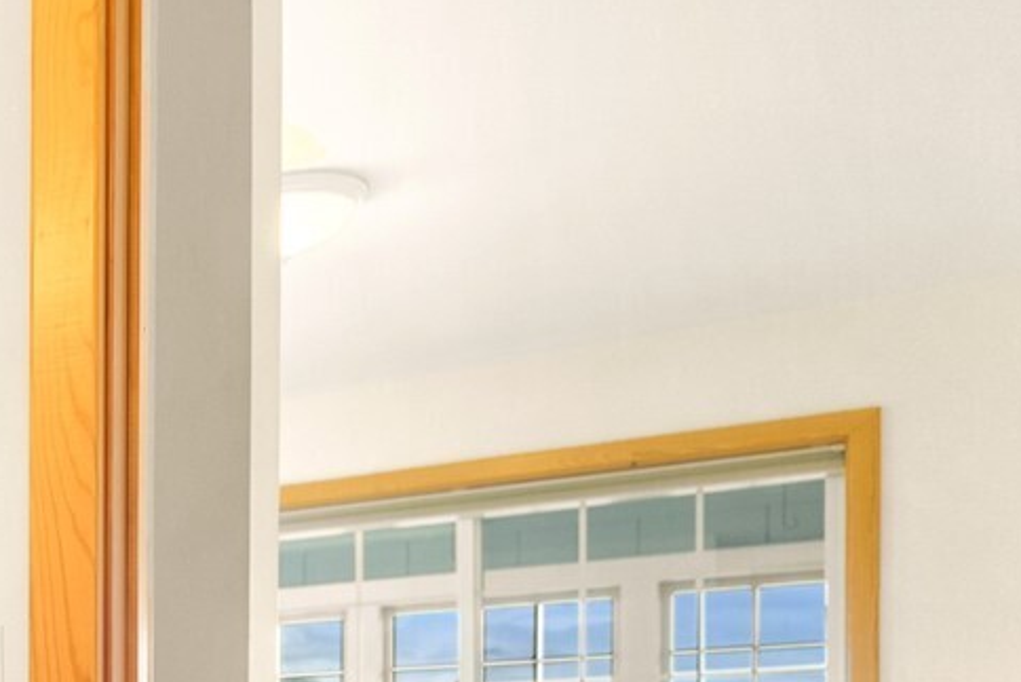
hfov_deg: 25.1
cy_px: 847
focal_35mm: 58
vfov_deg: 21.5
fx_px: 1648
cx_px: -554
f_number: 2.8
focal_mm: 16.6
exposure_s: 1/15
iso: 400
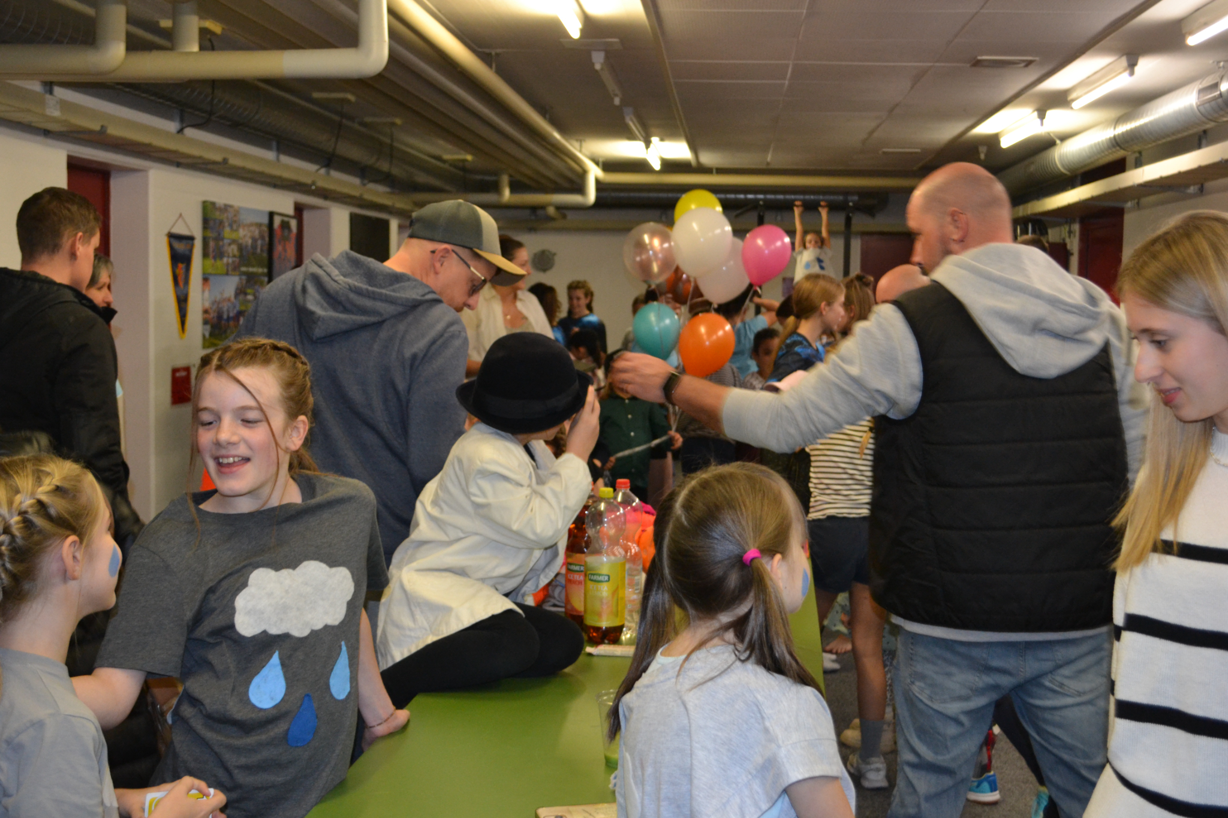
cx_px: 614
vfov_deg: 30.8
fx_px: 1484
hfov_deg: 45.0
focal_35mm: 44
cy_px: 409
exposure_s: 1/60
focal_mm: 29
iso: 1400
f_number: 4.5
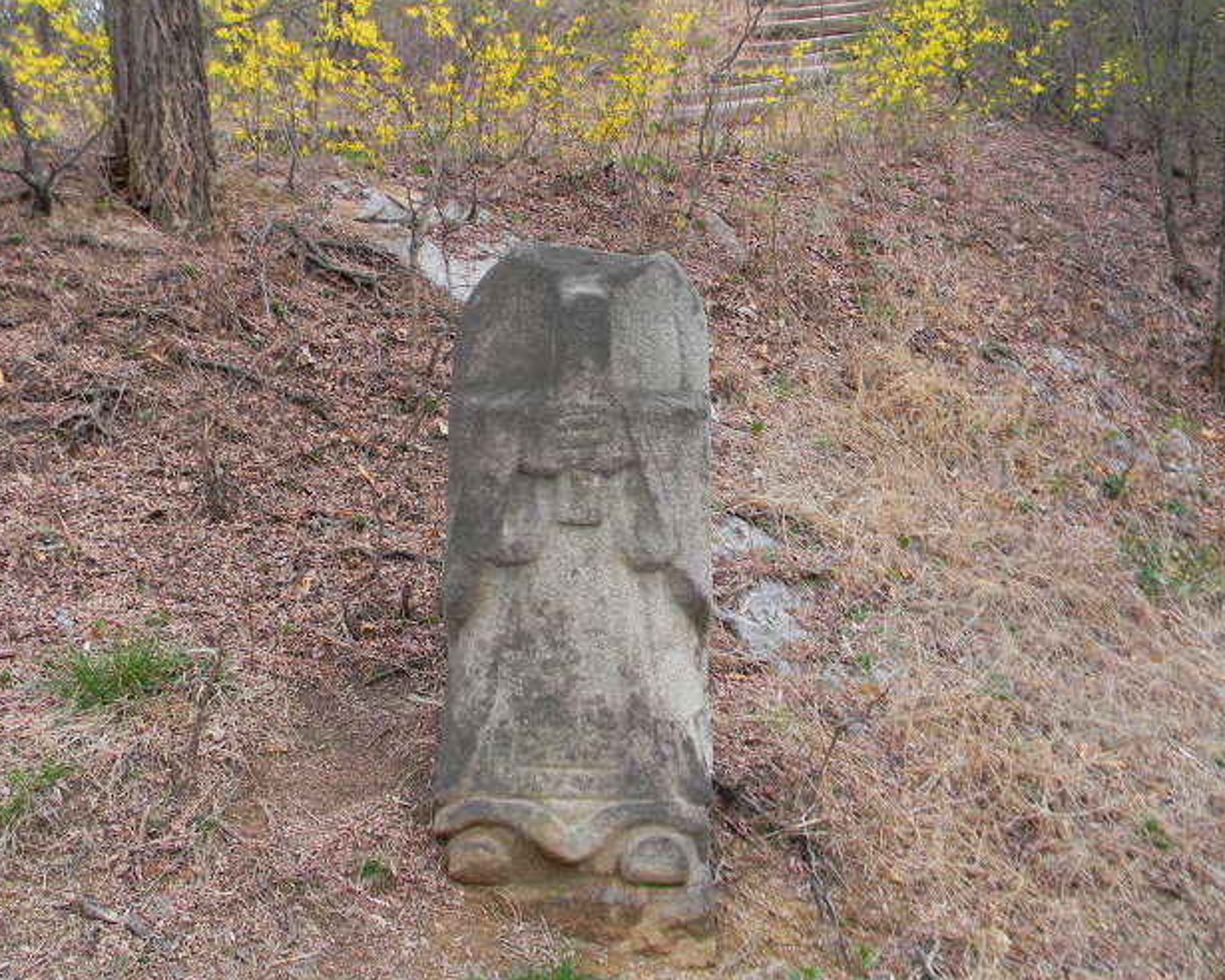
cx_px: 572
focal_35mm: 40
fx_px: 1450
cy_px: 469
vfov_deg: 37.3
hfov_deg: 45.8
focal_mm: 6.4
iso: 80
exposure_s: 1/18.1
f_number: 3.7
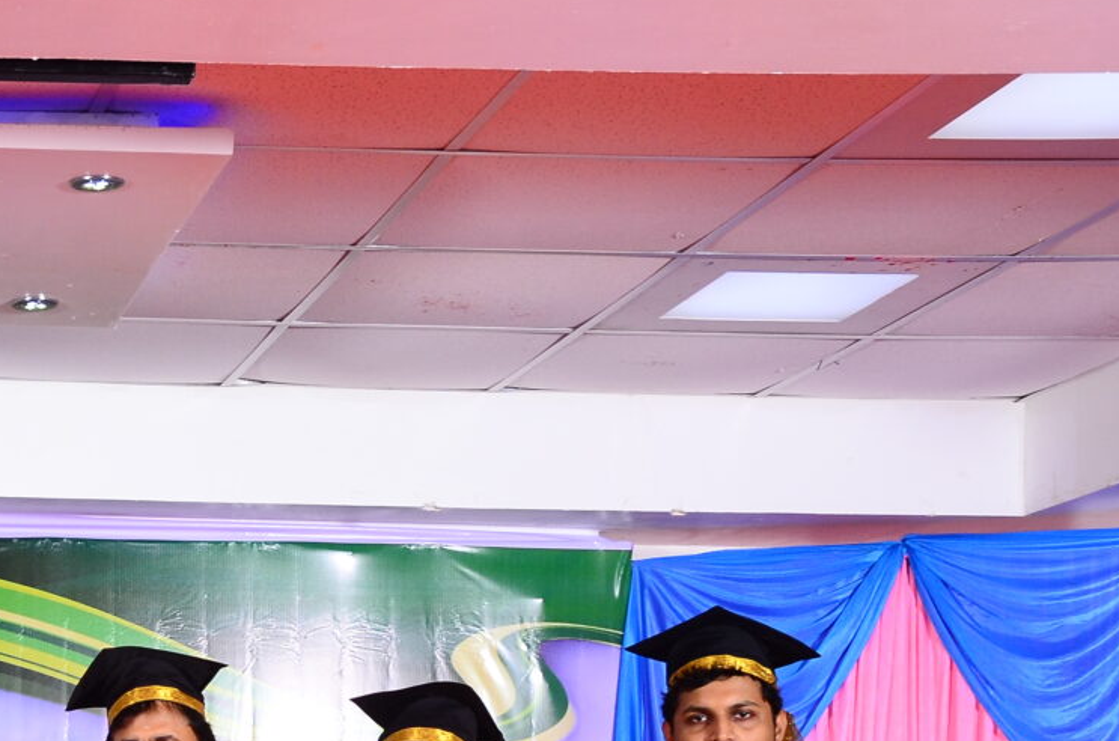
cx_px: -395
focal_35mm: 91
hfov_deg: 20.2
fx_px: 2823
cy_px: 1011
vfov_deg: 14.2
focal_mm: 22
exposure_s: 1/200
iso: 320
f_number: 9
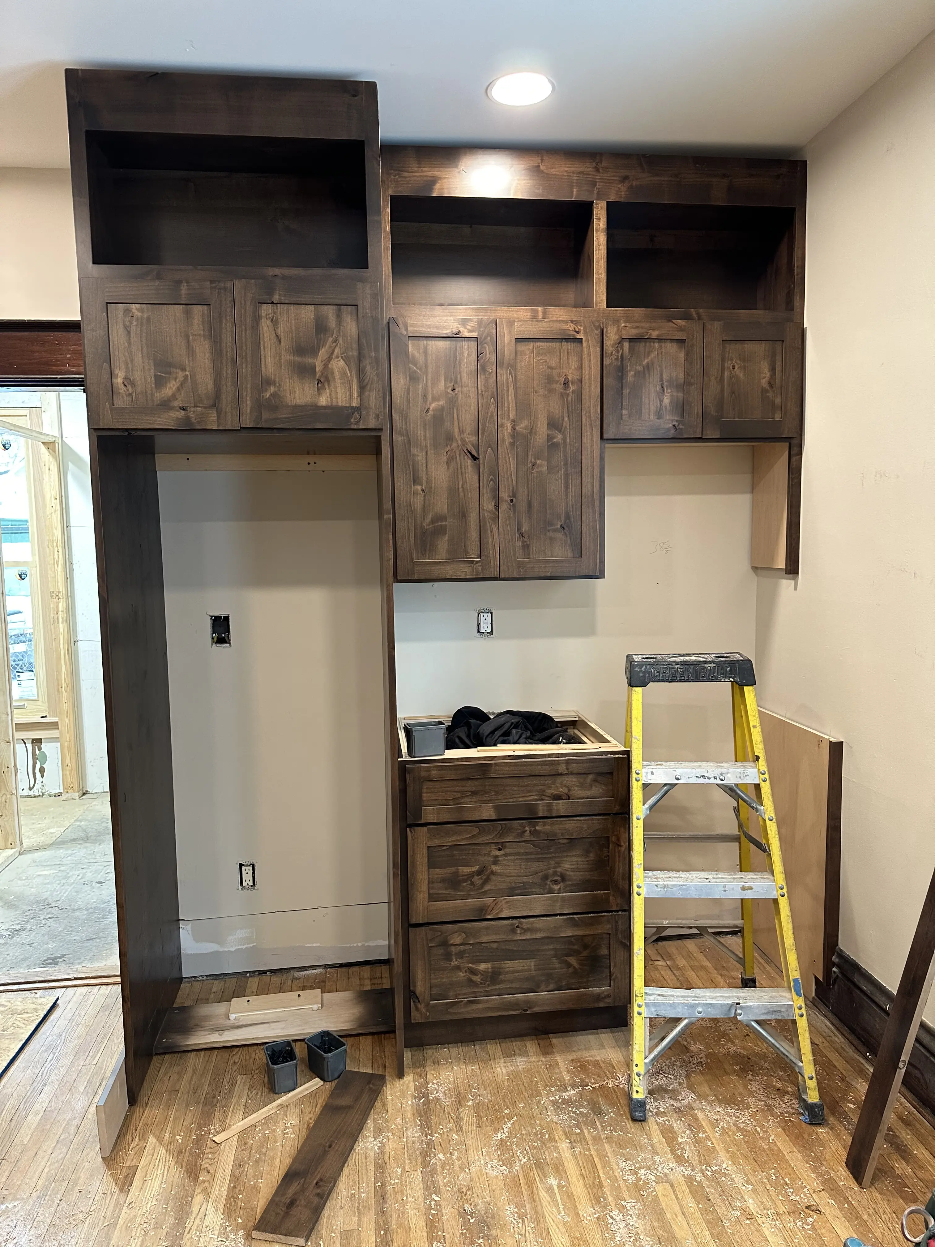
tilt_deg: -6.6
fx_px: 864
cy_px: 624
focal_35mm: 24
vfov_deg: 71.6
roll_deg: +1.2
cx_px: 468
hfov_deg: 56.8
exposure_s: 1/60
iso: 250
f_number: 1.78
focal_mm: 6.86
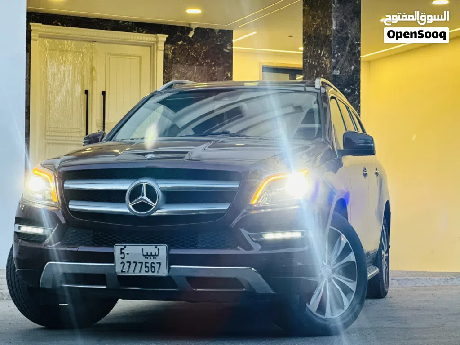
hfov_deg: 25.3
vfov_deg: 19.1
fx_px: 1023
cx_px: 230
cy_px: 172
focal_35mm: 77
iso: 160
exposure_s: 1/63
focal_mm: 9
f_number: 2.8
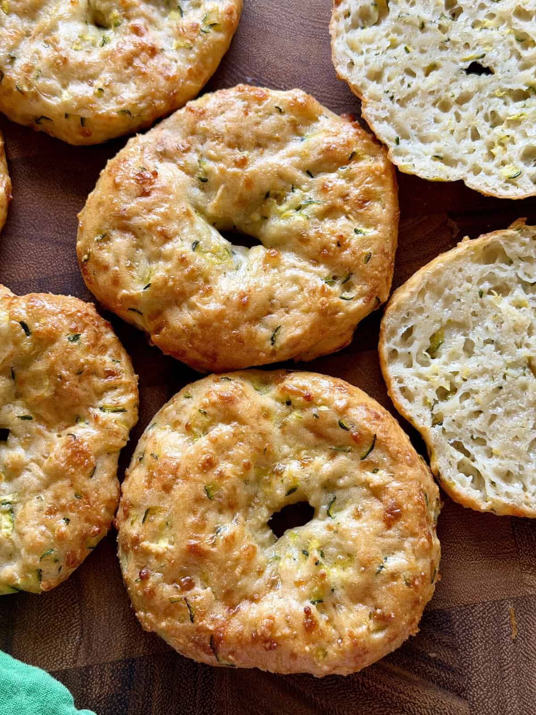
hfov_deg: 30.3
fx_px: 991
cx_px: 268
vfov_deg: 39.7
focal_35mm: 48
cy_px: 358
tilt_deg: -79.7
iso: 100
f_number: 1.78
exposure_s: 1/74
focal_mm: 6.76
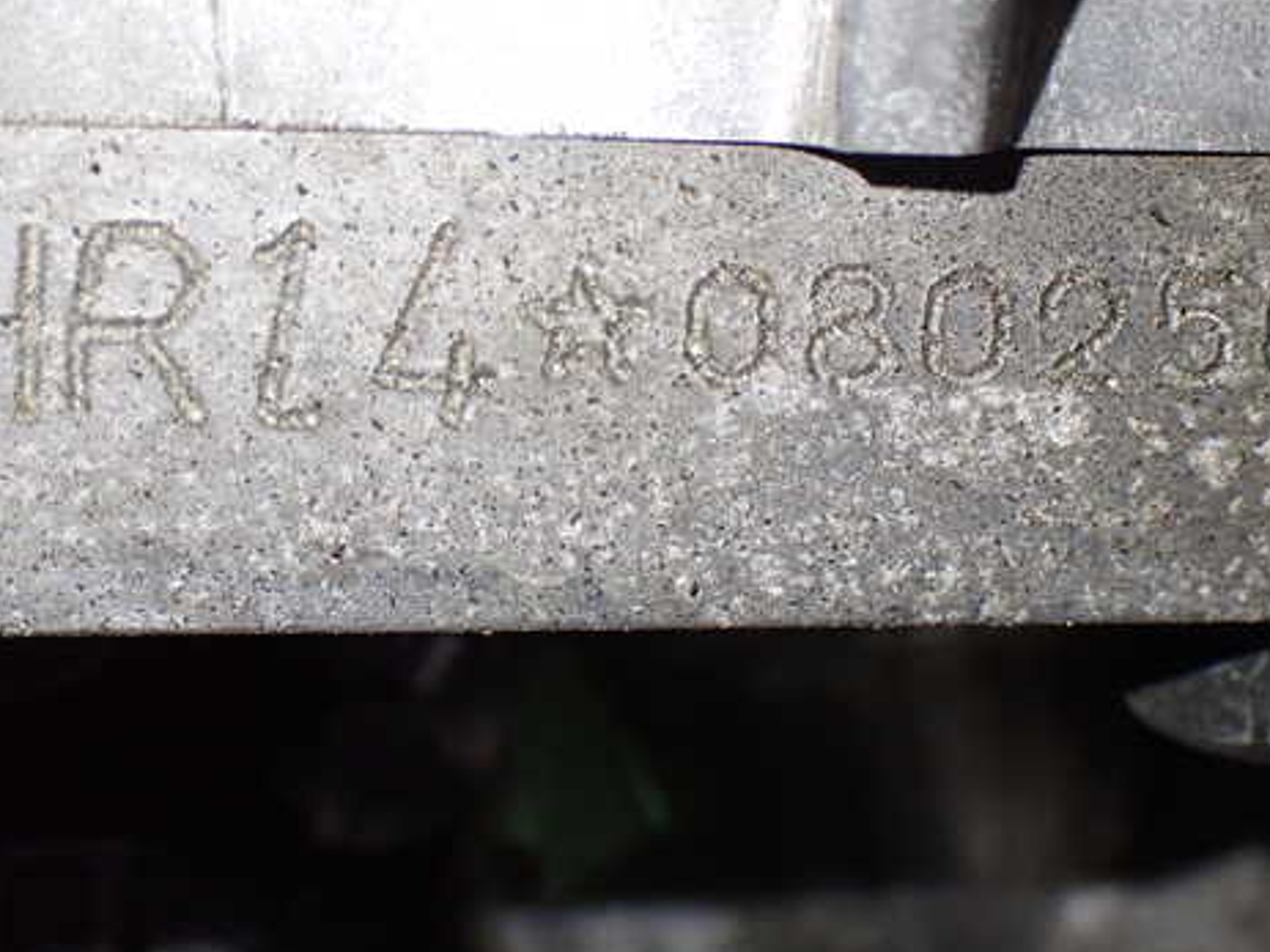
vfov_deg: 25.6
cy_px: 464
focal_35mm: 57
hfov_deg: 33.8
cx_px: 683
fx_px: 2091
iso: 800
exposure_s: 1/125
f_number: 2.9
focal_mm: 7.84
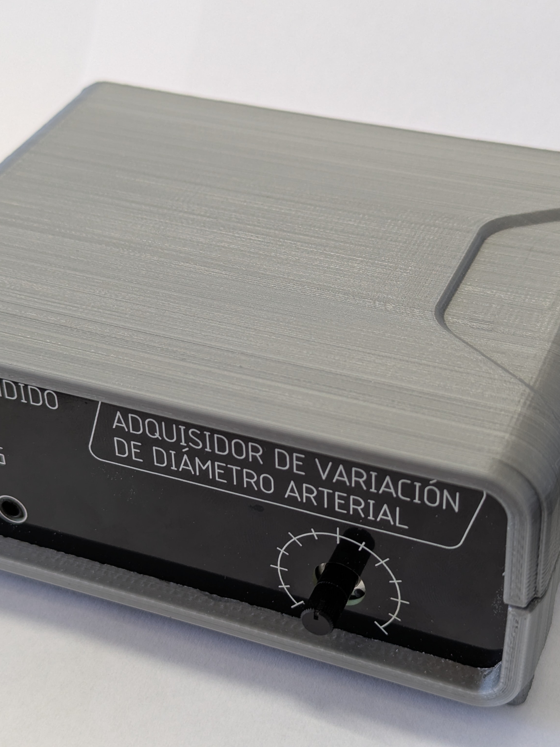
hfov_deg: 22.9
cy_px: 373
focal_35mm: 64
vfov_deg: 30.3
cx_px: 257
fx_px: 1380
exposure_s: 1/40.1
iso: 47
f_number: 1.85
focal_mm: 6.81
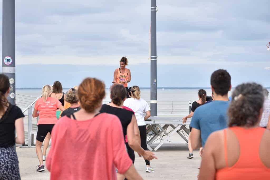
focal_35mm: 135
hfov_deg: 15.2
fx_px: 1013
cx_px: 135
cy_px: 90
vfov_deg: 10.2
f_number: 5.6
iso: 140
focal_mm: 90
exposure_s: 1/640
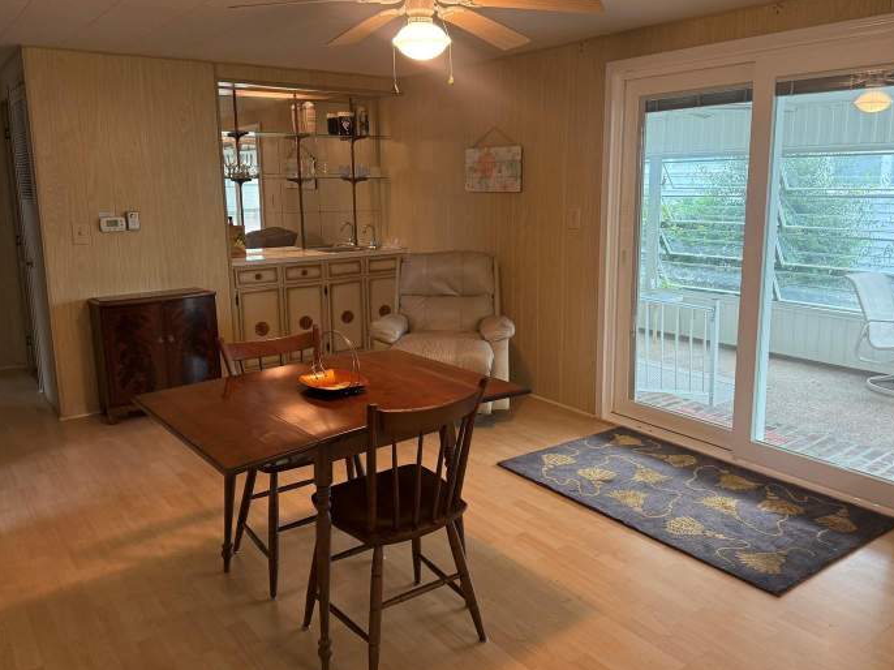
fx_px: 723
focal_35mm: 28
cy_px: 304
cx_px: 474
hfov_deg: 63.4
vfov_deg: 49.7
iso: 160
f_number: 1.78
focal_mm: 6.76
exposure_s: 1/60
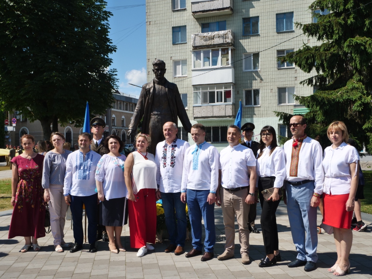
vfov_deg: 41.8
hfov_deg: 54.0
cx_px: 186
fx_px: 365
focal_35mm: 34
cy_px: 140
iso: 200
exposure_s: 1/500
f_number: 8
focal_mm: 17
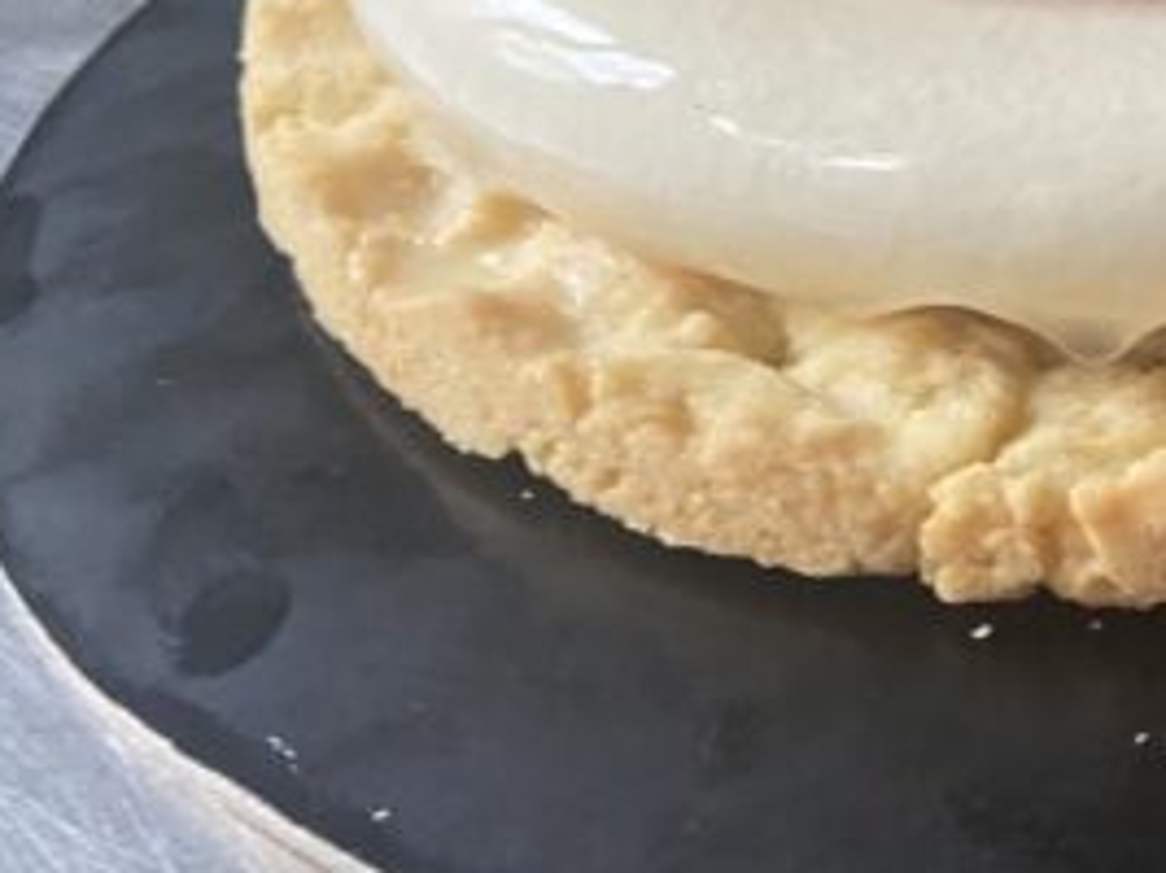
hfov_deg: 27.2
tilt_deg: -33.3
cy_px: 253
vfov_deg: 22.4
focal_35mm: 65
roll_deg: +1.0
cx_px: 1299
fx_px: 2188
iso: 640
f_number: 1.8
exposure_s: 1/36
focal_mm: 4.25
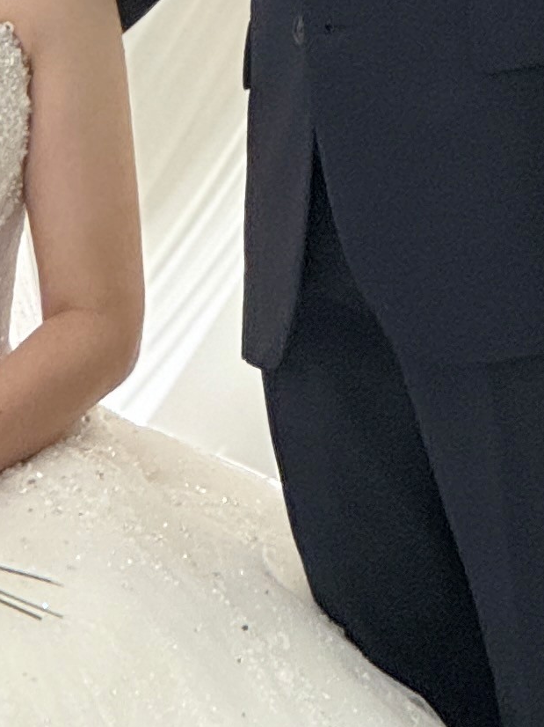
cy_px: 279
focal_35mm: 376
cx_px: -54
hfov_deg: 3.9
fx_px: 7883
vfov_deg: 5.3
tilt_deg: -4.6
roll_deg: +1.6
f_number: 2.8
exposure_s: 1/120
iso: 200
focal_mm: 9
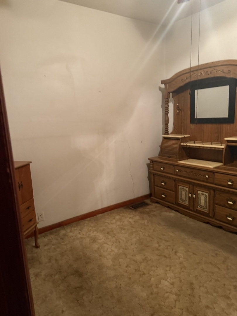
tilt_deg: -10.5
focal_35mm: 24
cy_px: 158
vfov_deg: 71.6
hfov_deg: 56.8
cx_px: 118
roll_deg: +2.2
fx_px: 219
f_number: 1.78
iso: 800
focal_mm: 6.76
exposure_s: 1/30
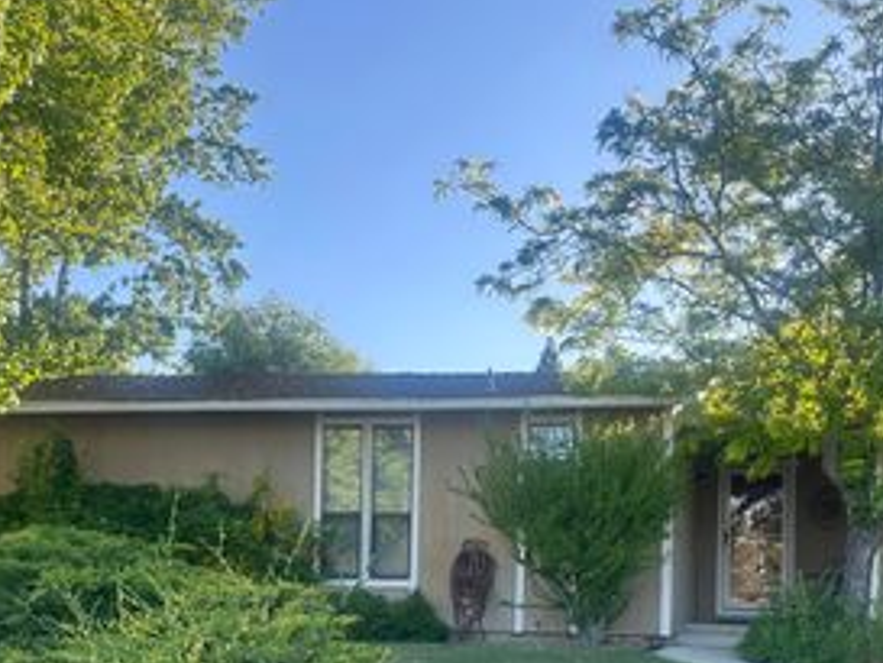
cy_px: 581
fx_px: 1123
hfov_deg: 42.3
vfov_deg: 31.5
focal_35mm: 44
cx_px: 595
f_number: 1.78
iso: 80
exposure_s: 1/952
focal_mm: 6.86
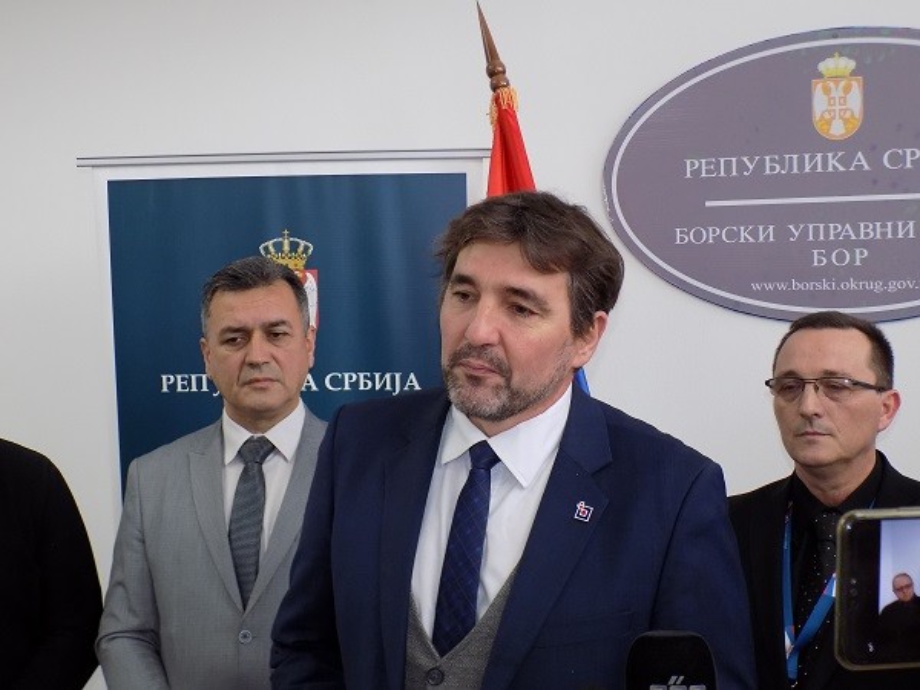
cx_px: 460
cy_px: 345
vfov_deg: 31.5
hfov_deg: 41.2
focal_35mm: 46
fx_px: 1223
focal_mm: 8.1
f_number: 3.7
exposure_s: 1/30
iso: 200
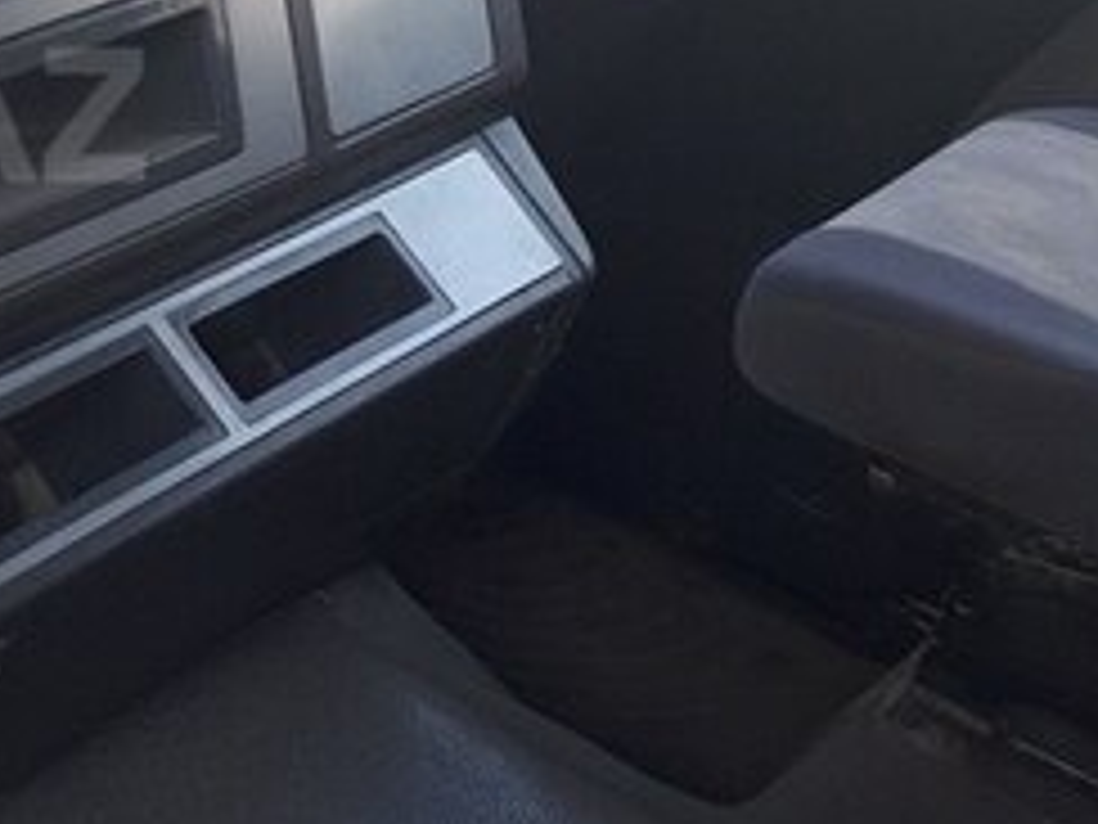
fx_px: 2316
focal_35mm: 73
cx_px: -315
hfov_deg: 23.6
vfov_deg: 19.9
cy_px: 115
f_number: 1.9
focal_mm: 3.6
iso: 40
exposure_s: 1/139
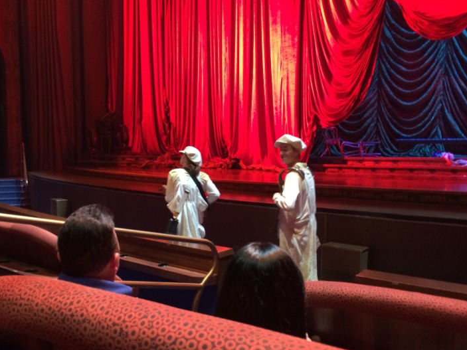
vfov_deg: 42.9
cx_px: 222
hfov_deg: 55.3
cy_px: 188
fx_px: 445
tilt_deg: -6.4
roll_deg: -0.1
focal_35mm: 33
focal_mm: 4.15
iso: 320
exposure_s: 1/15
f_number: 2.2
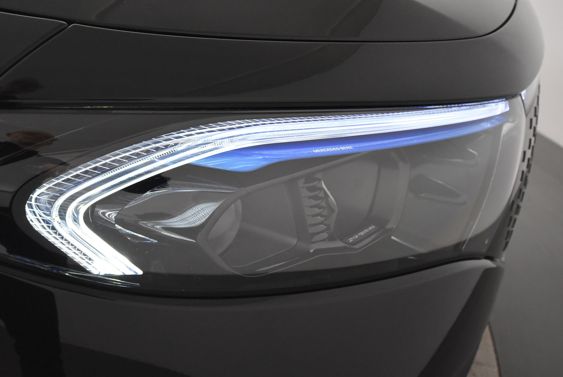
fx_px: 470
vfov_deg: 43.7
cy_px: 188
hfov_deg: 61.9
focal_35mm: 30
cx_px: 282
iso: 4500
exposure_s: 1/60
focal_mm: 20
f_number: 5.6
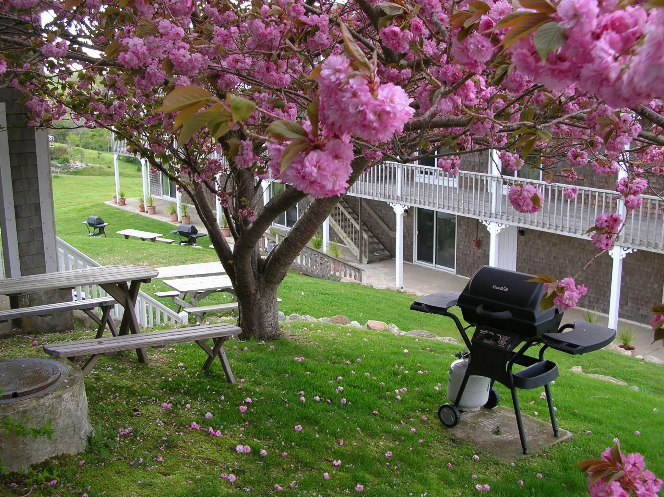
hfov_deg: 46.8
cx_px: 332
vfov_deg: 35.9
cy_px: 248
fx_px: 767
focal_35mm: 40
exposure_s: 1/74.2
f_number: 3
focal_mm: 6.6
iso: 50
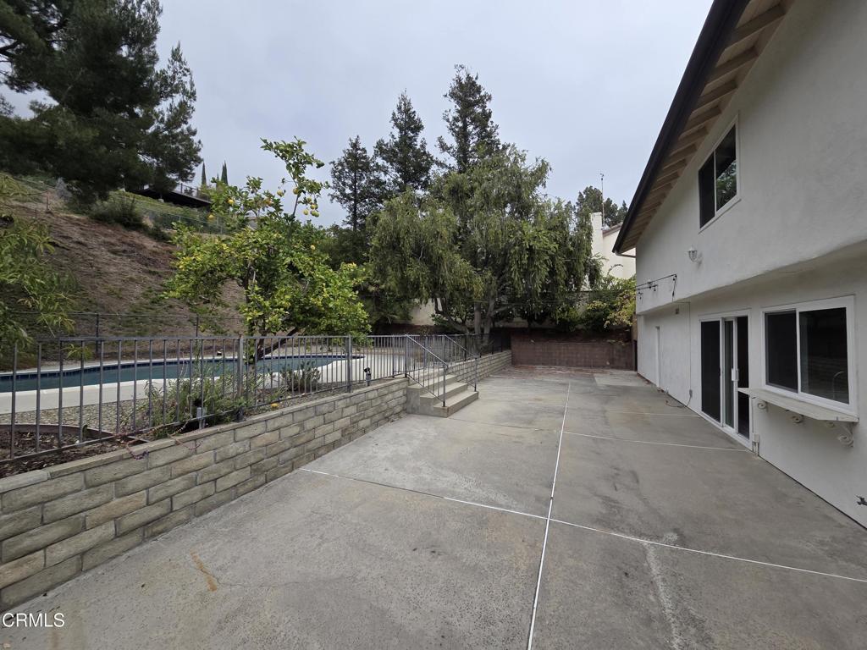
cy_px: 325
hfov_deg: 106.2
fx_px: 326
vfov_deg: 89.9
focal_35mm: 13
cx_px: 434
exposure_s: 1/2000
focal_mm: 2.2
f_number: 2.2
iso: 64
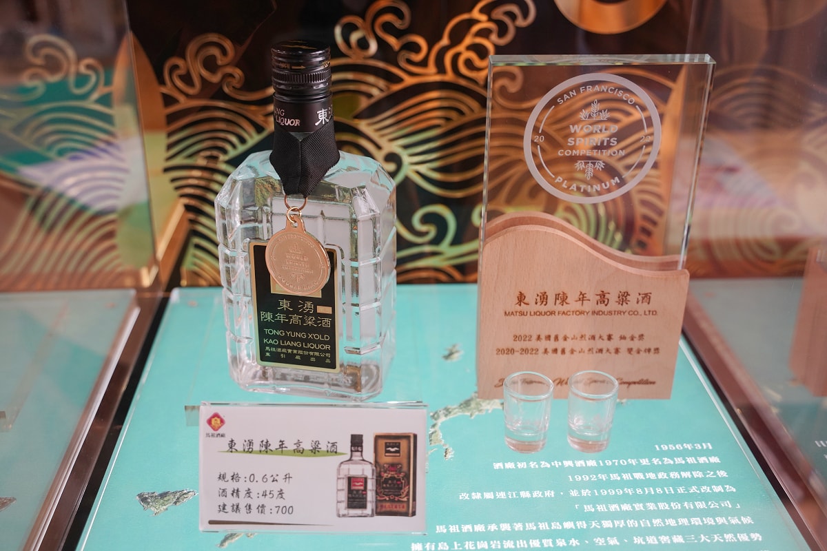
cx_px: 414
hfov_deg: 45.4
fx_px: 988
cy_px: 276
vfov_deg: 31.2
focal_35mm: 43
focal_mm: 43
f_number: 4
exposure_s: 1/160
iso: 800
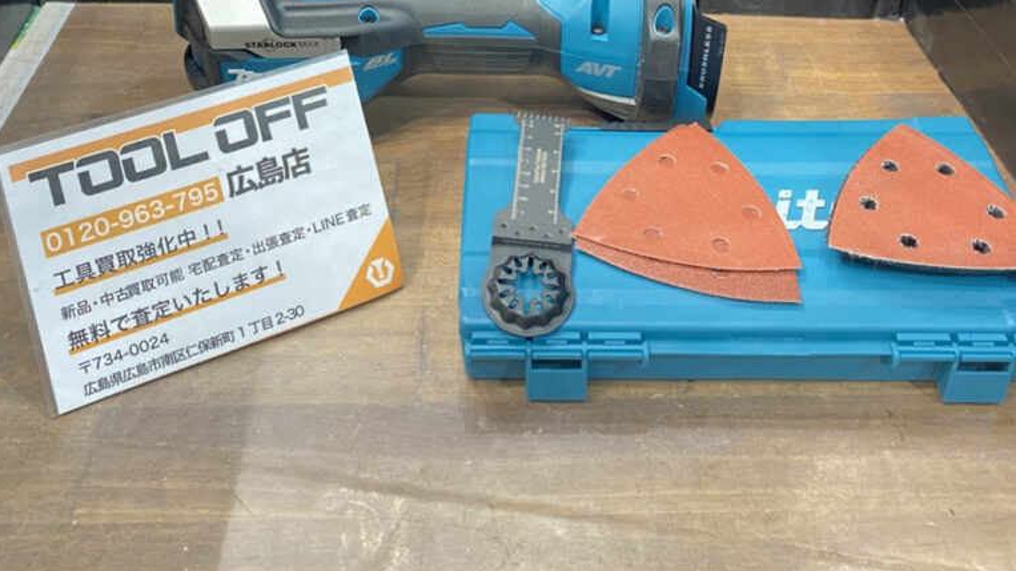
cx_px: 507
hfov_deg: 52.8
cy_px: -53
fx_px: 1024
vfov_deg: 28.4
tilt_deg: -31.1
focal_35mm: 38
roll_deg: +1.3
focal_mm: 4.25
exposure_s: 1/60
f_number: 1.8
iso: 200
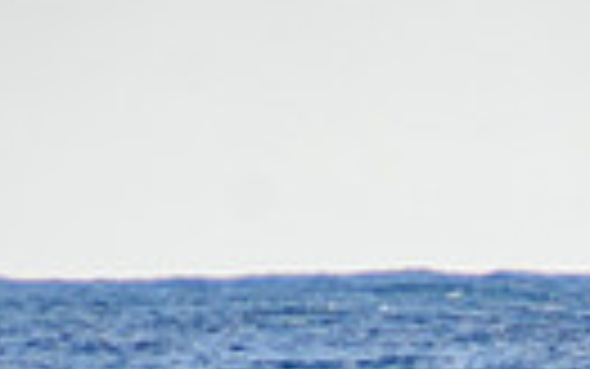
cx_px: 486
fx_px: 43642
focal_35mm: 2713
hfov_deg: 0.8
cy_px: 803
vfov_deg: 0.5
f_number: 5.6
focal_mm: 400
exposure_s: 1/2000
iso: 320
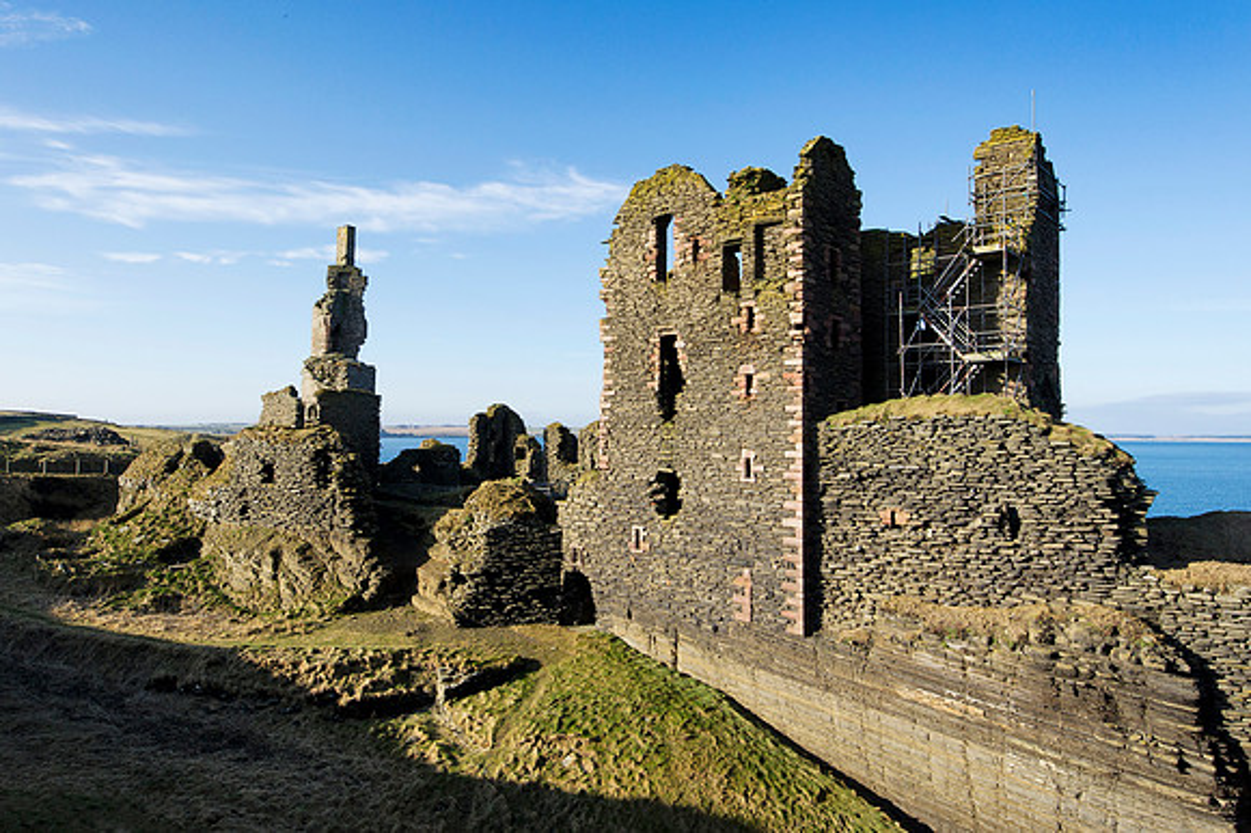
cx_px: 600
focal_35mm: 25
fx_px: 878
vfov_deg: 50.7
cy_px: 405
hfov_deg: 70.9
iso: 800
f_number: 20
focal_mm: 24
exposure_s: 1/200
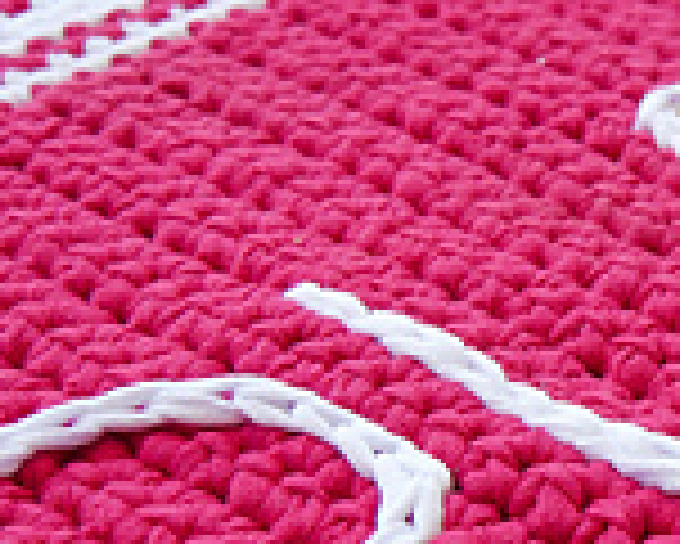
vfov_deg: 14.0
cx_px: 923
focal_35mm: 110
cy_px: 420
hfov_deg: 16.4
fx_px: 2215
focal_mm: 17
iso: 320
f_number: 3.7
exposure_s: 1/125
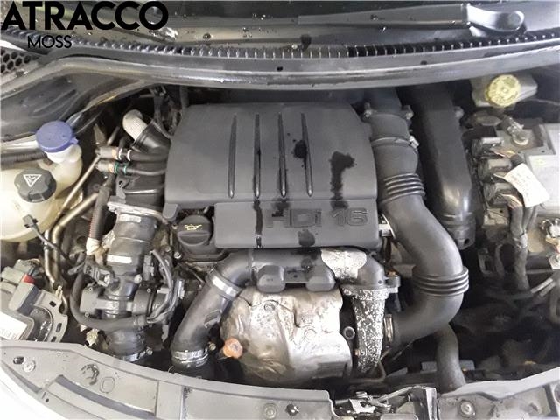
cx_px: 280
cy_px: 210
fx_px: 453
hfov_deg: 63.4
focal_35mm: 28
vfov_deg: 49.7
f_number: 1.9
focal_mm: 2.91
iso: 640
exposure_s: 1/20
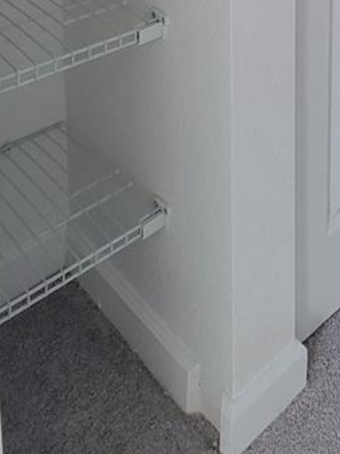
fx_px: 603
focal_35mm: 46
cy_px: -225
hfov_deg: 26.5
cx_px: 446
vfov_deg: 27.9
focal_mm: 2.2
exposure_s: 1/60
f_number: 2.2
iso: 200
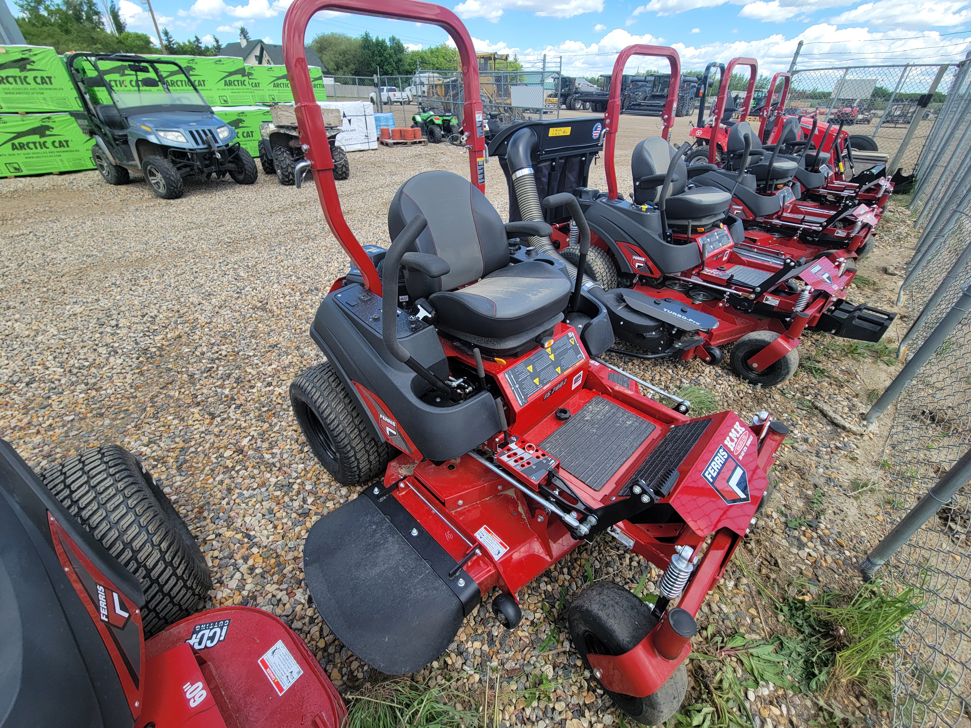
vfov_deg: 89.9
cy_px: 364
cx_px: 486
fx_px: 365
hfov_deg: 106.2
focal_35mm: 13
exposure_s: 1/715
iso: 50
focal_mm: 2.2
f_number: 2.2
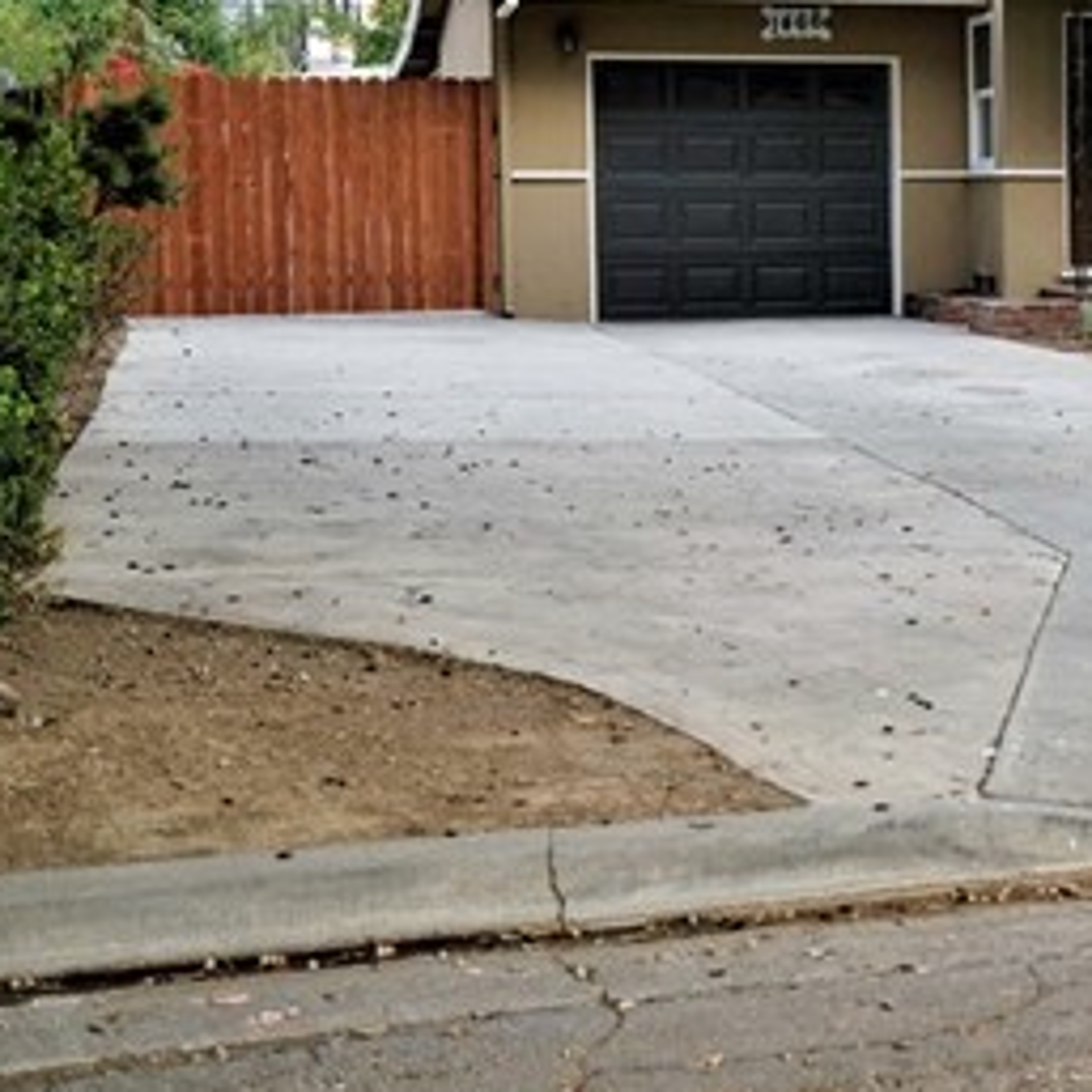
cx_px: 1266
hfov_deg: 22.4
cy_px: 344
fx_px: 2570
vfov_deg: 23.9
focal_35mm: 72
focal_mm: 34
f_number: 4
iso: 2000
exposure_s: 1/800
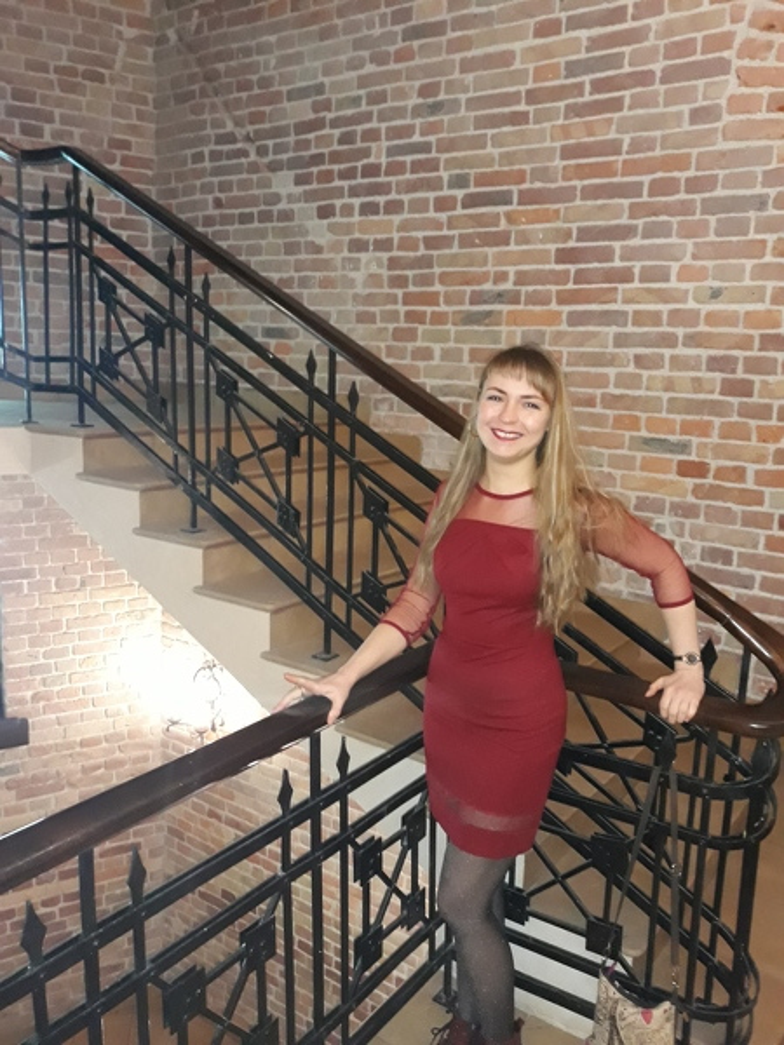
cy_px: 522
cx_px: 392
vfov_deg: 65.3
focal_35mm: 27
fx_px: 815
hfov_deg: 51.4
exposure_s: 1/25
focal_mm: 3.71
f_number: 1.7
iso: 400
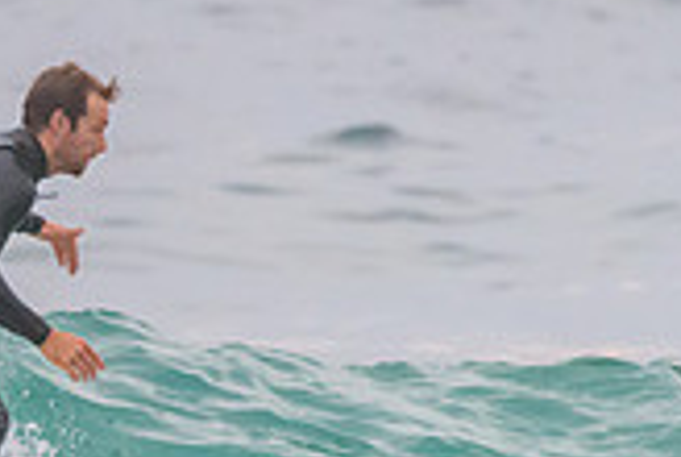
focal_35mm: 2165
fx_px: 41028
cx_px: -35
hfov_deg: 1.0
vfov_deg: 0.6
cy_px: 438
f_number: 5.6
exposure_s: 1/1250
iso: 2000
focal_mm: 500
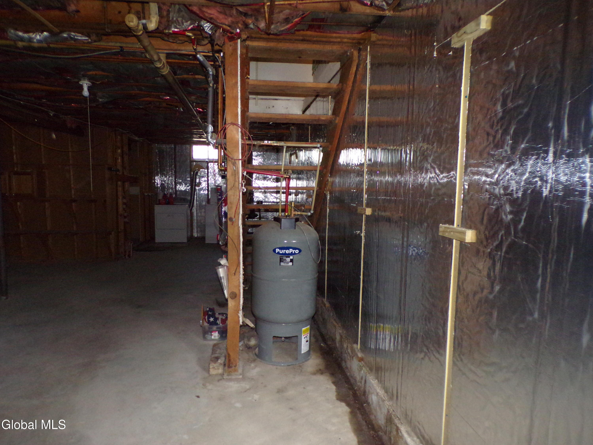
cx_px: 296
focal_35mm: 24
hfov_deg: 71.6
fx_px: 411
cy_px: 222
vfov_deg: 56.8
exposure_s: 1/34
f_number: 3
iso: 500
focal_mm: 4.3
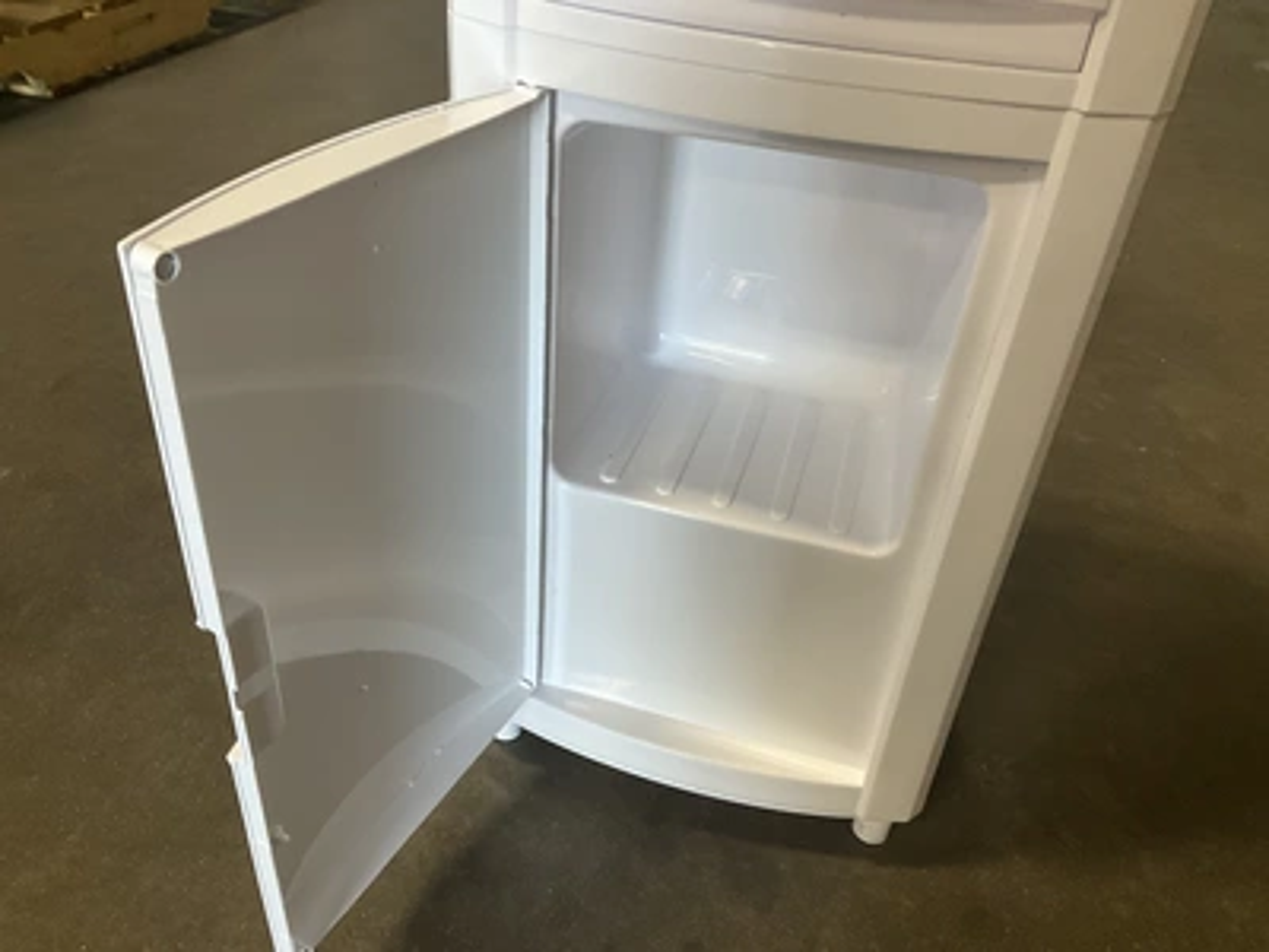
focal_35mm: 29
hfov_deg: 61.7
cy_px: 476
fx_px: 1063
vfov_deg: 48.2
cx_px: 634
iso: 125
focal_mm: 3
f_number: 1.8
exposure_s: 1/60
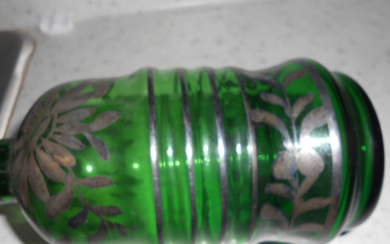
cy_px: 145
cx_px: 197
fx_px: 372
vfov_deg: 36.2
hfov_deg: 55.3
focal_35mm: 35
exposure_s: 1/25
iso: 80
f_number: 8.8
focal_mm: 5.8
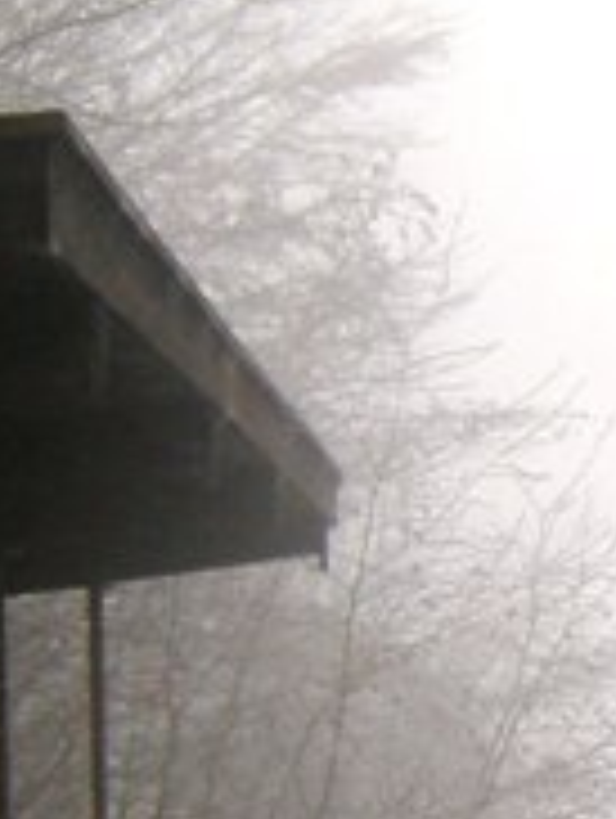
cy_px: 729
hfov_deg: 8.3
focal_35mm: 174
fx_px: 4119
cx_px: 953
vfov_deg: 11.3
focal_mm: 5.3
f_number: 2.9
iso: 64
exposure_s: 1/187
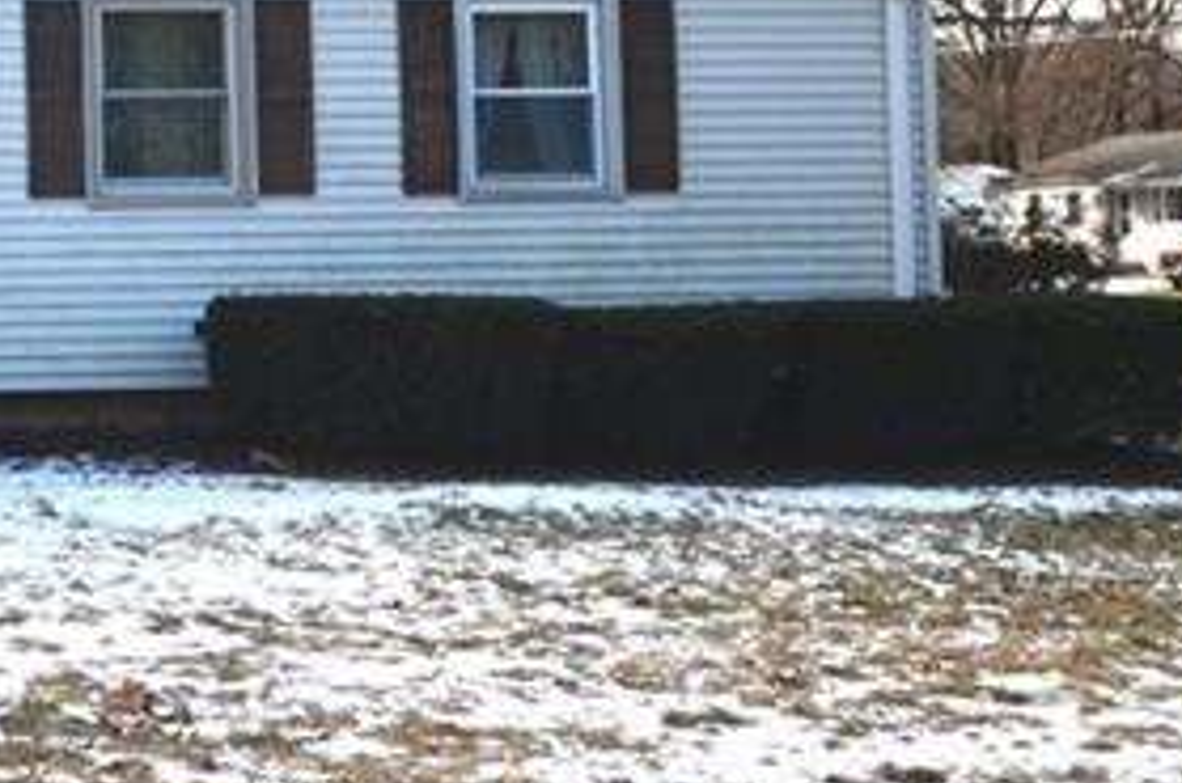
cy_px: 104
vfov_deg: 15.3
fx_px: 2884
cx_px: -652
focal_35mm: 88
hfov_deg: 19.7
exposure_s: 1/250
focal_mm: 16
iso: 100
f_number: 8
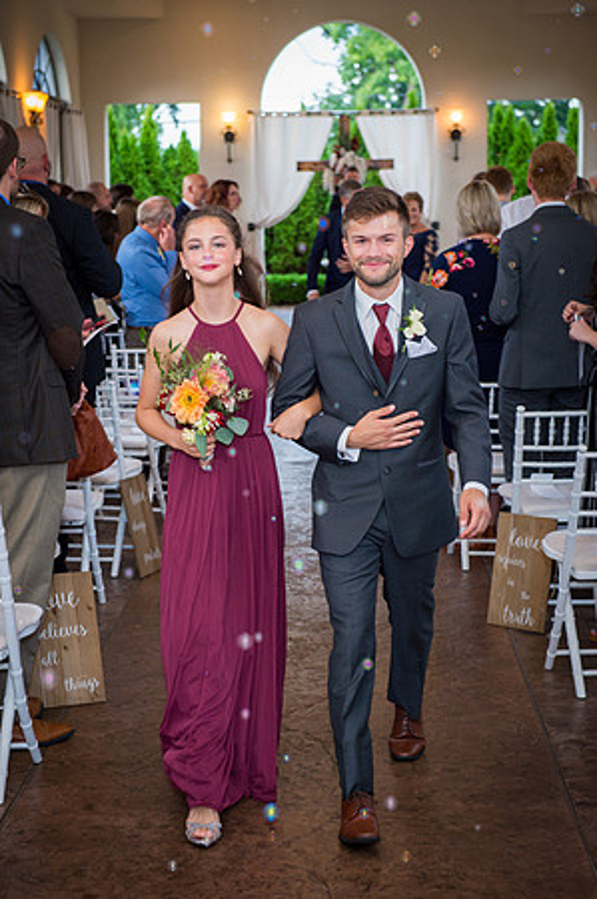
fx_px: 1745
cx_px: 298
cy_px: 450
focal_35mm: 70
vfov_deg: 28.9
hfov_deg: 19.4
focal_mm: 70
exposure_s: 1/90
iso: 800
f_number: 4
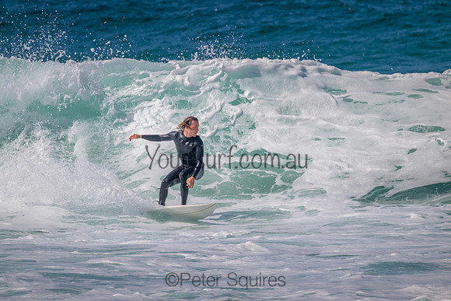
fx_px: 10024
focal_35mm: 800
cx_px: 226
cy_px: 150
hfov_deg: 2.6
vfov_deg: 1.7
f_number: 11
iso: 400
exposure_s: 1/1600
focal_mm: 800
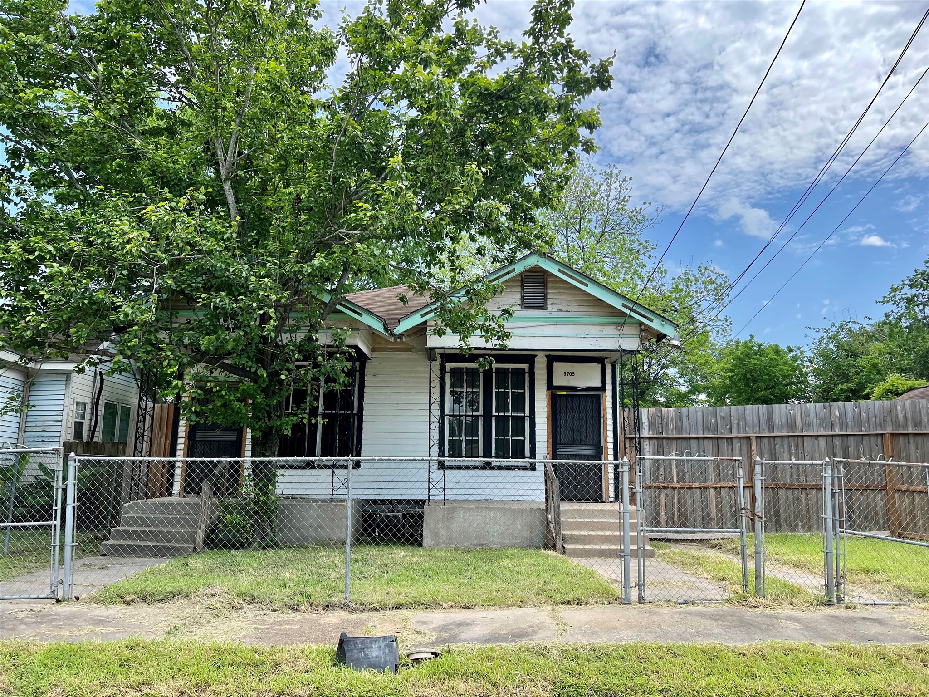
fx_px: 698
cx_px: 464
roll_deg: -0.6
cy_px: 348
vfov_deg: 53.1
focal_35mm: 26
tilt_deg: +8.9
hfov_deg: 67.3
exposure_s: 1/1645
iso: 50
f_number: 1.5
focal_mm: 5.7
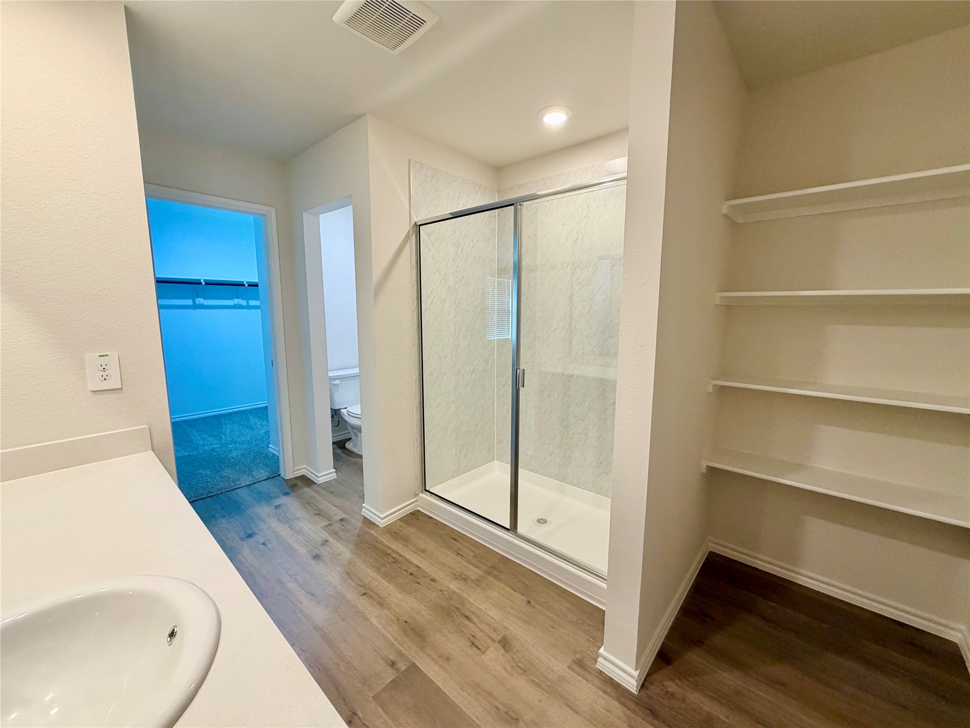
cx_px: 485
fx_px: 392
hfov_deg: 102.1
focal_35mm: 14
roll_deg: -0.2
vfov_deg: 85.7
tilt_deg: -7.8
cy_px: 364
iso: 250
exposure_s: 1/120
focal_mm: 2.22
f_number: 2.2
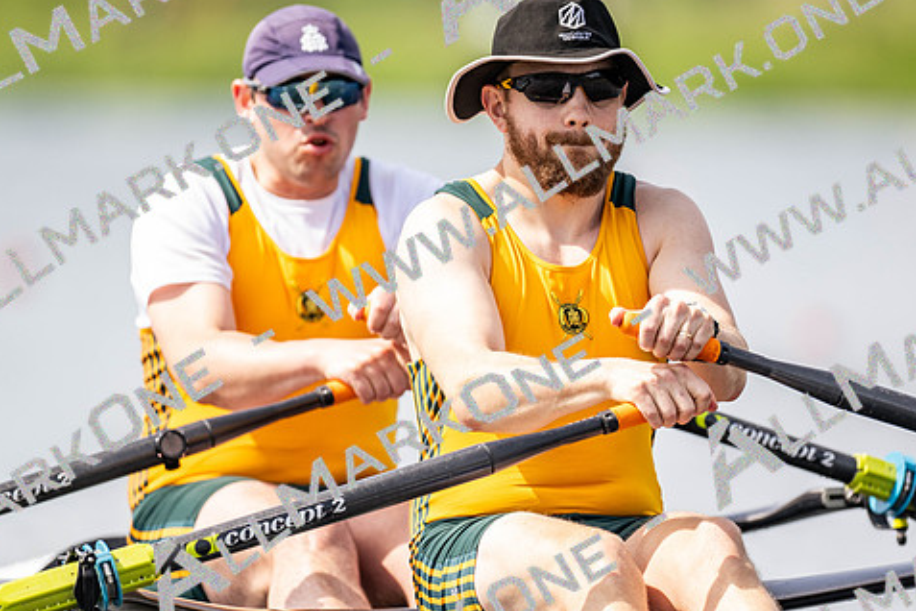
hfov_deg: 2.8
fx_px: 18548
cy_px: 328
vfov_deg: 1.9
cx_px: 543
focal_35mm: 729
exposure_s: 1/2500
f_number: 4
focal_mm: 600
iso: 560
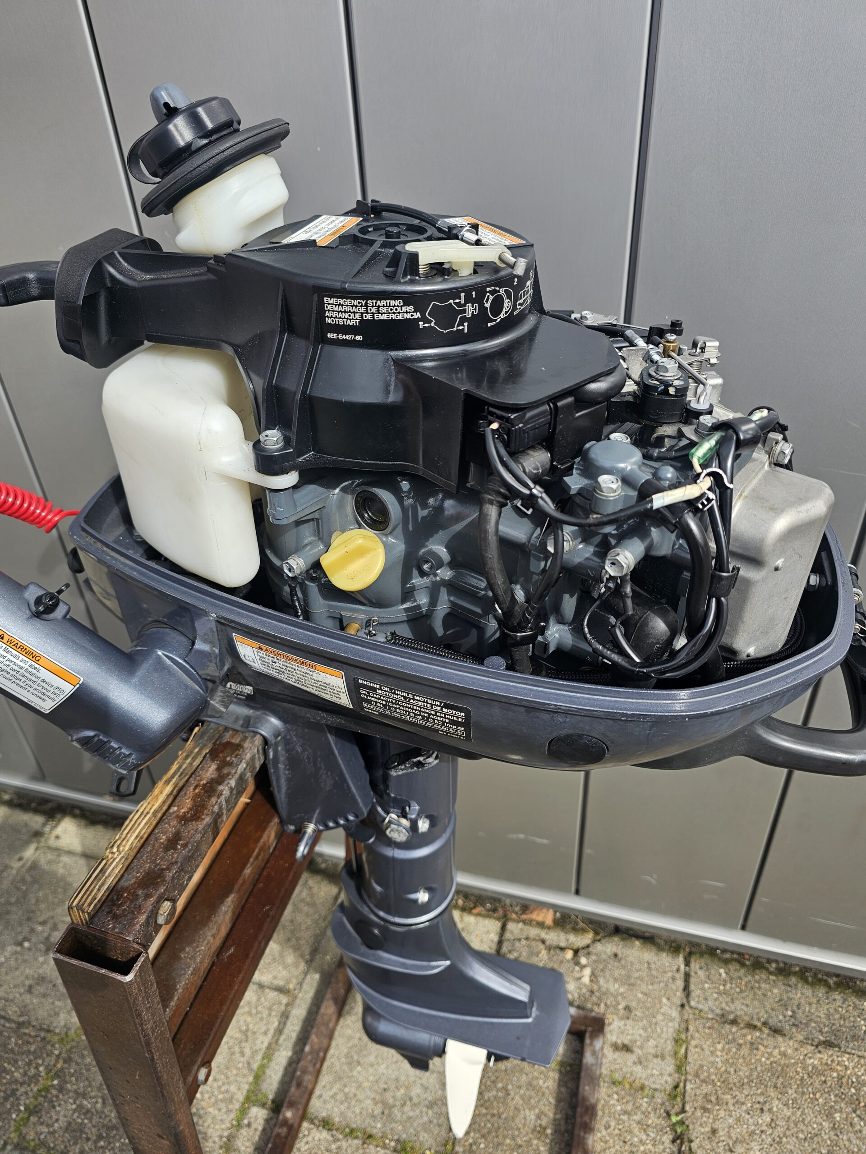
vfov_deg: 73.9
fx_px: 767
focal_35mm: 23
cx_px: 433
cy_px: 577
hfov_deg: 58.9
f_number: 1.7
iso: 12
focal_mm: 6.3
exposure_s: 1/579
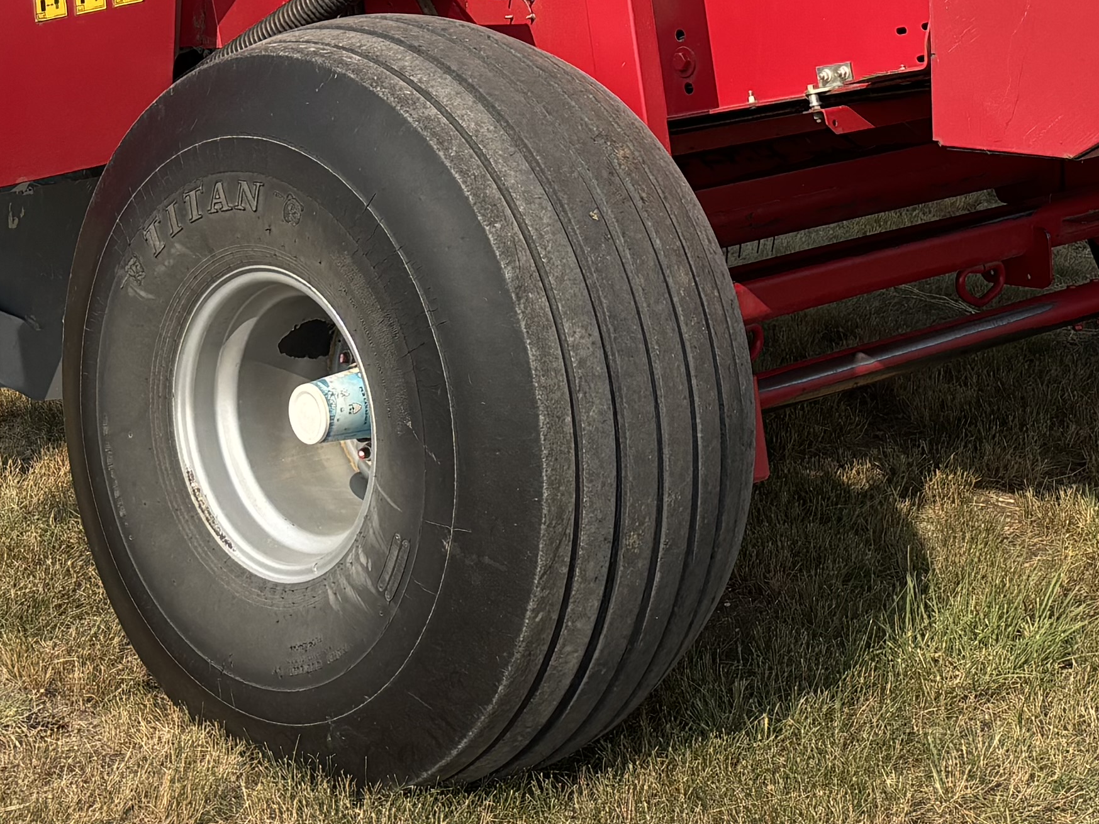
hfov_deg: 23.0
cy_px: -218
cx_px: 513
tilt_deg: -1.3
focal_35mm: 85
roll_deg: -0.1
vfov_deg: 16.5
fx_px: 2698
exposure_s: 1/2571
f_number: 1.6
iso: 50
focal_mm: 5.96
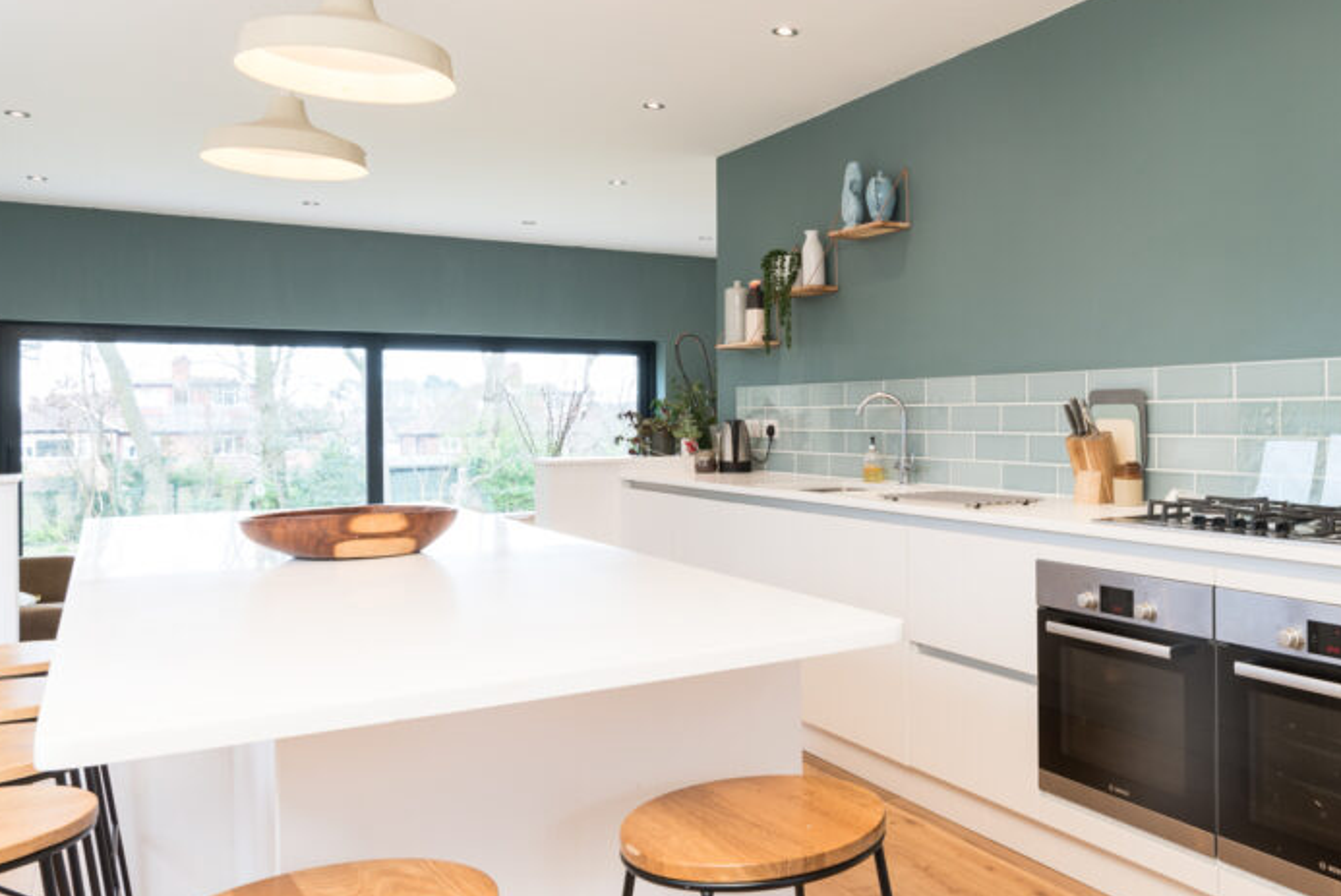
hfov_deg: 59.2
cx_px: 977
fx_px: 1118
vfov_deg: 43.6
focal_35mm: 30
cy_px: 412
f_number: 9
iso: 400
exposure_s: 1/13
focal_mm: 20
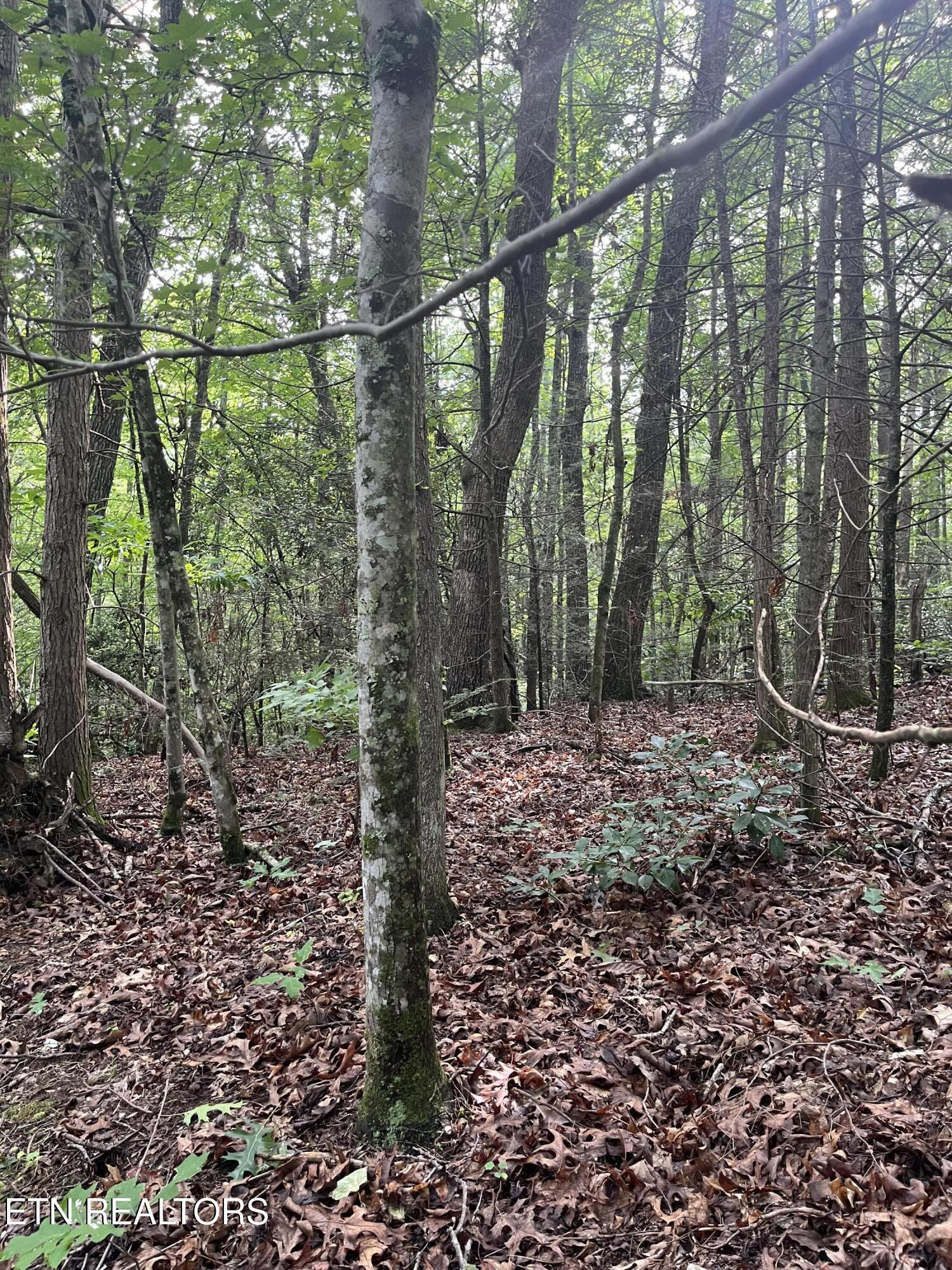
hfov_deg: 53.1
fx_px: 953
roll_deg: -1.0
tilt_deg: +3.6
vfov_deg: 67.3
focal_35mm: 26
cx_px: 476
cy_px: 635
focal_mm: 5.1
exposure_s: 1/87
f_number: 1.6
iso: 125
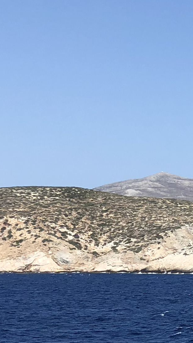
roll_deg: +0.9
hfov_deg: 10.3
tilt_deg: +1.7
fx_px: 1001
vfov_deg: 19.4
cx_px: 354
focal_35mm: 110
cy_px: 234
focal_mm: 4
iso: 20
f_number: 1.8
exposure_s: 1/2088
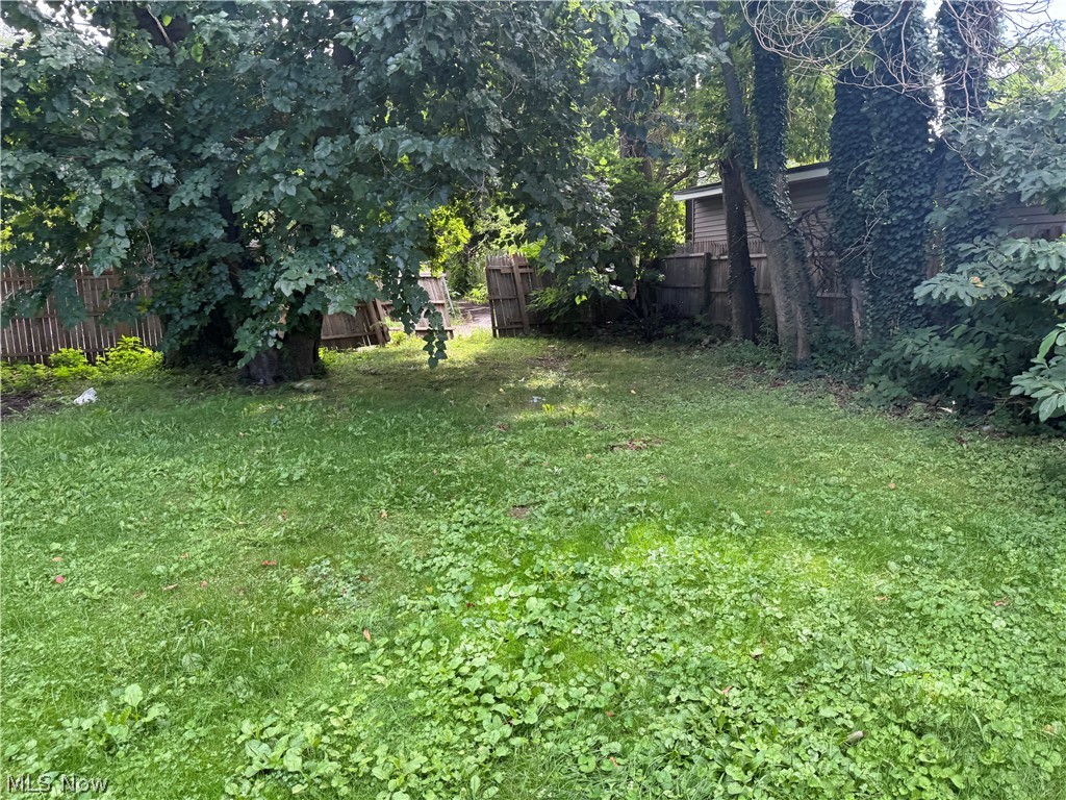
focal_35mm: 24
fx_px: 739
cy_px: 400
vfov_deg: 56.8
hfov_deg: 71.6
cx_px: 533
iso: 80
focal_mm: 6.76
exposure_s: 1/326
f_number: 1.78
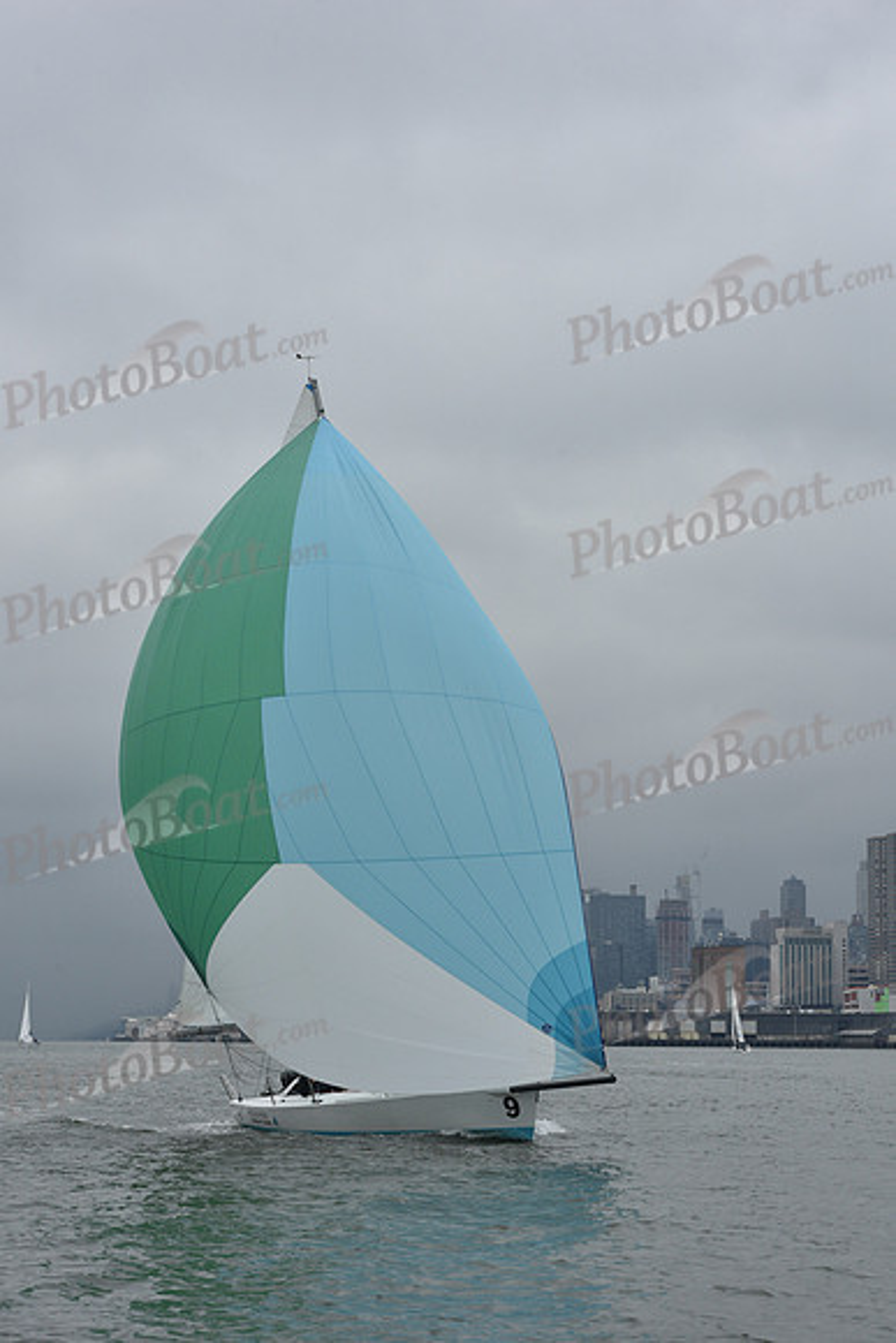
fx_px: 2985
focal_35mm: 80
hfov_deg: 17.1
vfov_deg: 25.4
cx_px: 448
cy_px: 672
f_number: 9
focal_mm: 80
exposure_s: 1/800
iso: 400
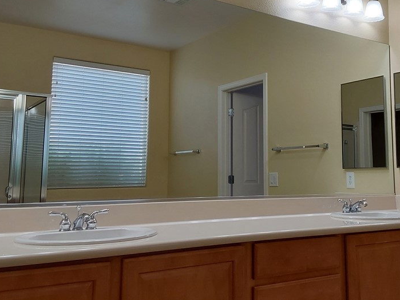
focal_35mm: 41
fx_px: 474
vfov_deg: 35.0
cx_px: 249
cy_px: 125
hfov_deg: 45.4
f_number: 1.9
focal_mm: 2.91
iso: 80
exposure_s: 1/120
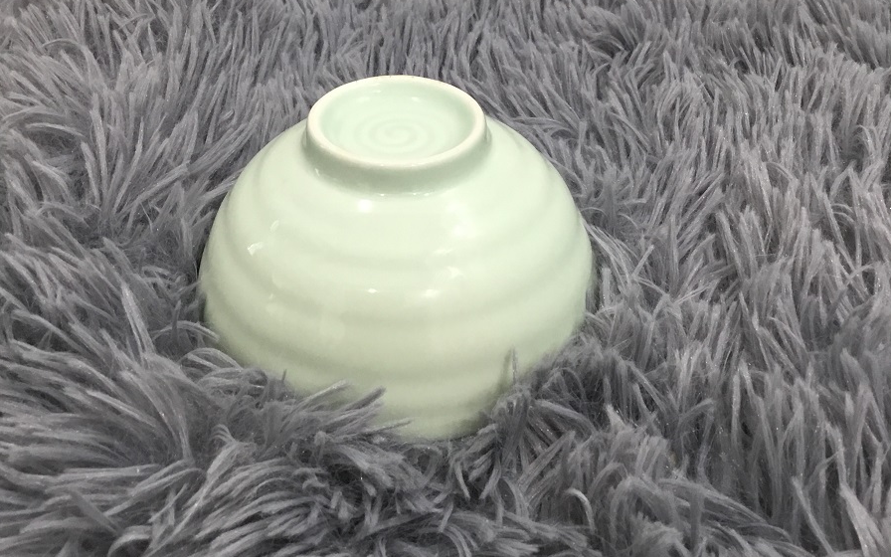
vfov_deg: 28.5
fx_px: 1068
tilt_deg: -31.3
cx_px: 446
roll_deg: -0.6
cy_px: 106
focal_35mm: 44
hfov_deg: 45.3
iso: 100
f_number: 2.4
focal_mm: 3.3
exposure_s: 1/33
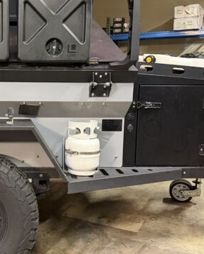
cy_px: 121
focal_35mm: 45
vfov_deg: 41.1
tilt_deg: -7.3
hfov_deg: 32.1
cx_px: 27
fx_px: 339
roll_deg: +0.6
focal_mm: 6.76
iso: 1000
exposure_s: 1/40
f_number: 1.78
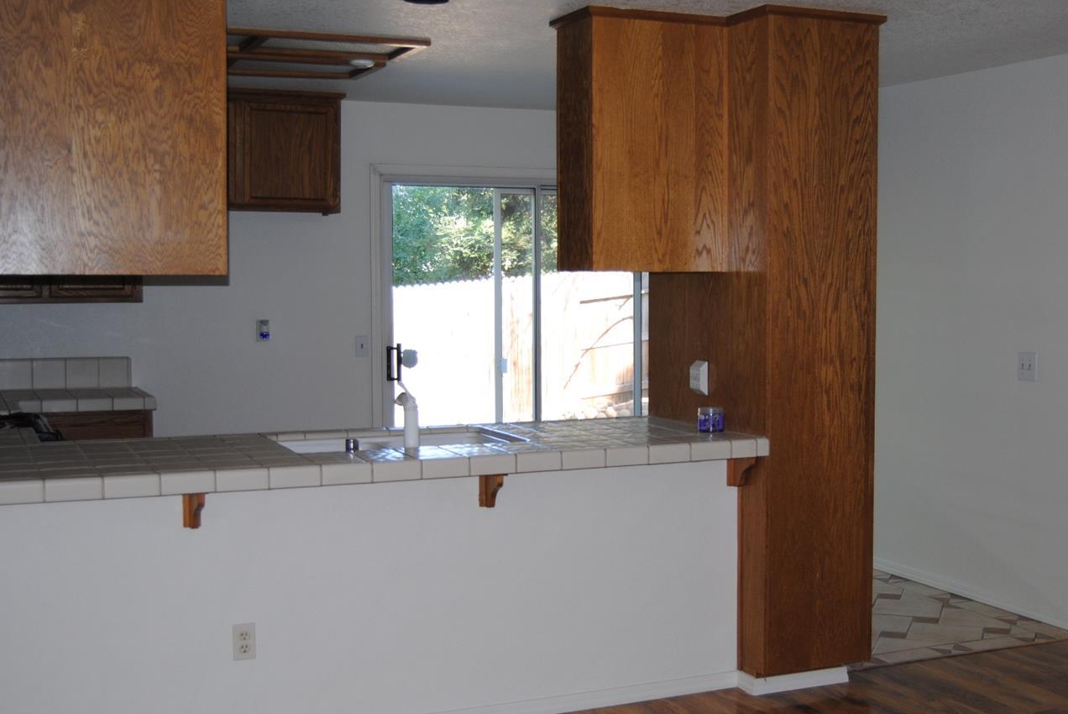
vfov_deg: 29.3
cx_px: 603
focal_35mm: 46
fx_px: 1366
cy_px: 362
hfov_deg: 42.6
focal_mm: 26
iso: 200
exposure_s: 1/60
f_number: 4
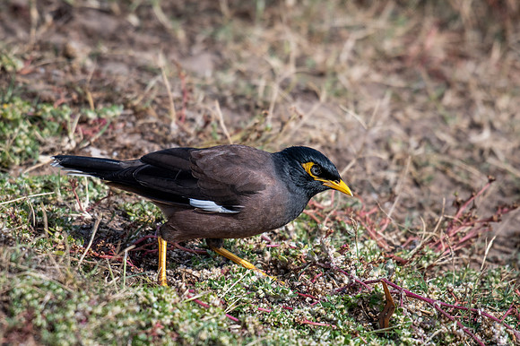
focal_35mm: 720
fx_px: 10388
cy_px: 176
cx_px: 218
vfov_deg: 1.9
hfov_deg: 2.9
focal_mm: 400
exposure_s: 1/1250
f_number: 5.6
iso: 220
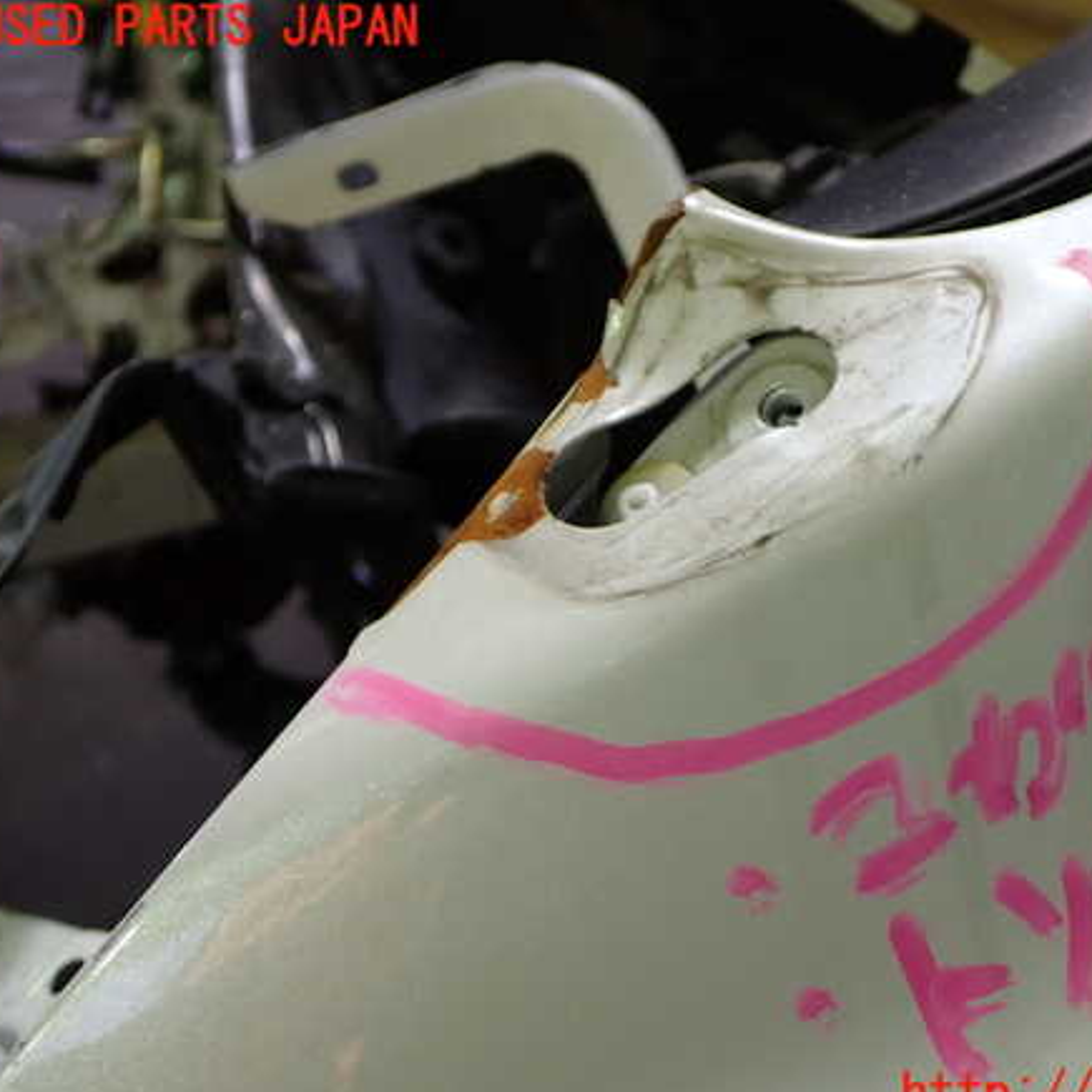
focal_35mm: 39
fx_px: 1392
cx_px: 715
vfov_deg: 42.8
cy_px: 562
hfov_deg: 42.3
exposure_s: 1/60
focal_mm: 5.79
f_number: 2.4
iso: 160
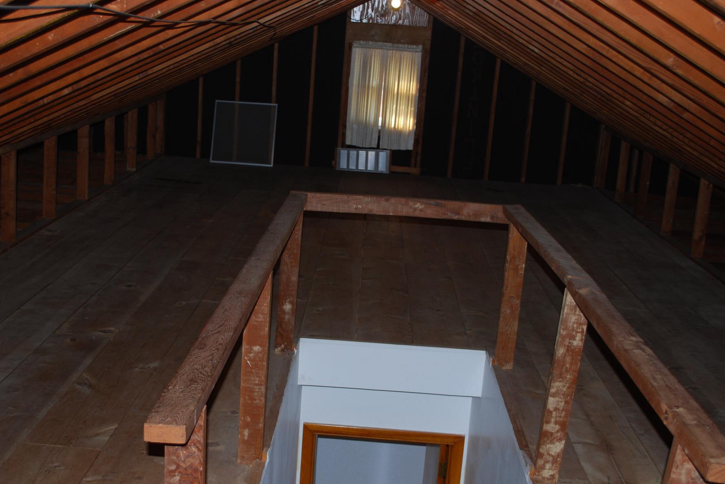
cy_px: 254
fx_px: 906
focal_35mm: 45
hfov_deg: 43.6
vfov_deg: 29.9
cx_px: 339
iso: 200
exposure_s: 1/60
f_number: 4.5
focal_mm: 26
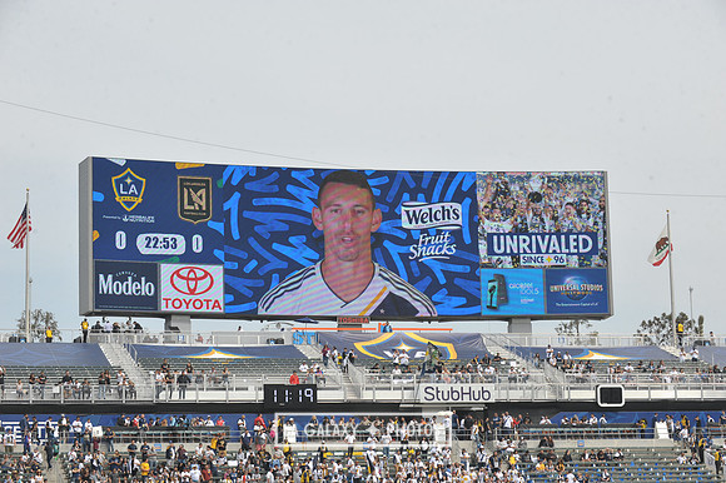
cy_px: 242
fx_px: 1975
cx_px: 363
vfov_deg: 13.9
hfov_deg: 20.8
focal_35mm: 98
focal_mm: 98
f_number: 10
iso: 200
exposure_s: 1/400
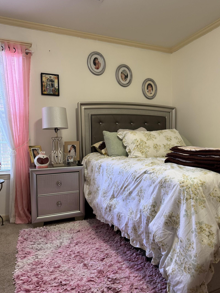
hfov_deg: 53.0
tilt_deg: -1.5
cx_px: 117
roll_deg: +0.2
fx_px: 220
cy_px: 150
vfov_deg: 67.3
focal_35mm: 26
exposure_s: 1/60
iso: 200
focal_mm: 6.76
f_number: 1.78
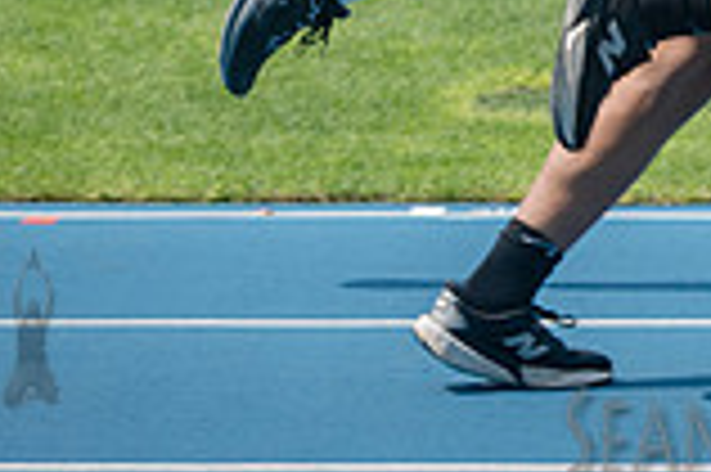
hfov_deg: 5.8
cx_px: 900
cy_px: -326
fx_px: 6964
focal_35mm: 353
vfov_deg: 3.9
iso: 160
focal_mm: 92
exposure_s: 1/1000
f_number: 5
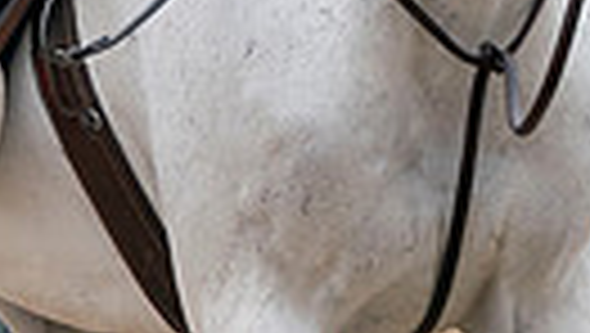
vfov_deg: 0.7
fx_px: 29081
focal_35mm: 1857
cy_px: -533
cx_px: -108
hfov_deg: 1.2
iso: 250
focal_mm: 400
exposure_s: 1/500
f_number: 5.6
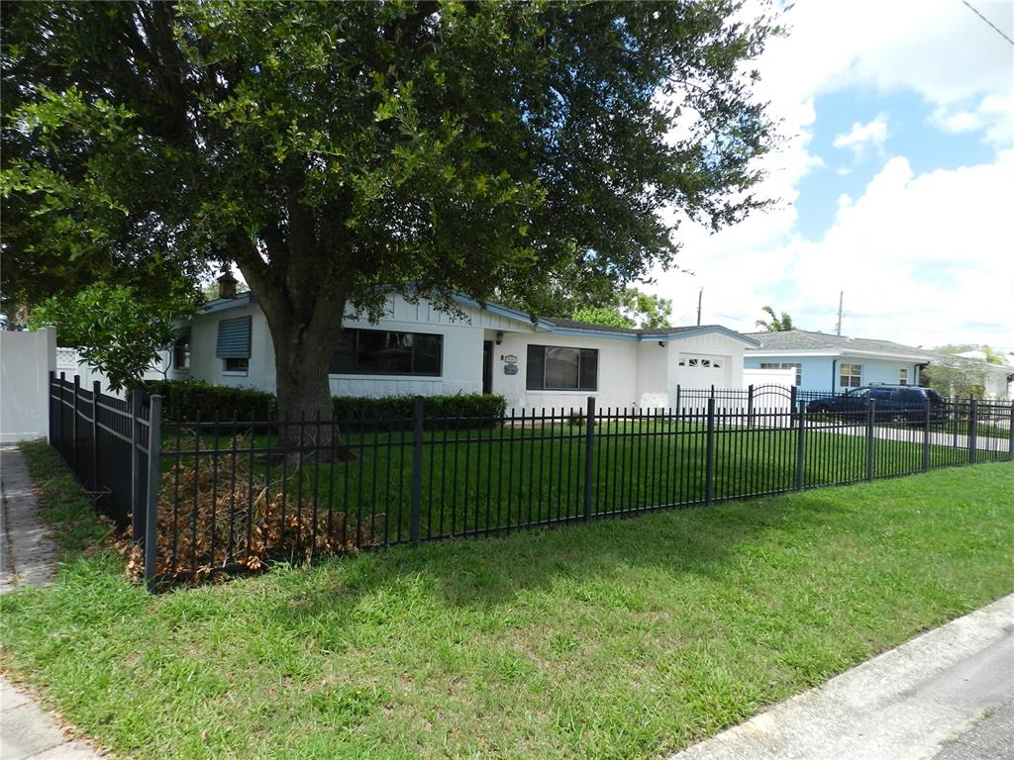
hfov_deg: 73.9
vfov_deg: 58.9
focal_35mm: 23
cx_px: 507
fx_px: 674
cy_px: 380
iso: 160
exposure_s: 1/800
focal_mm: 4
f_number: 3.4
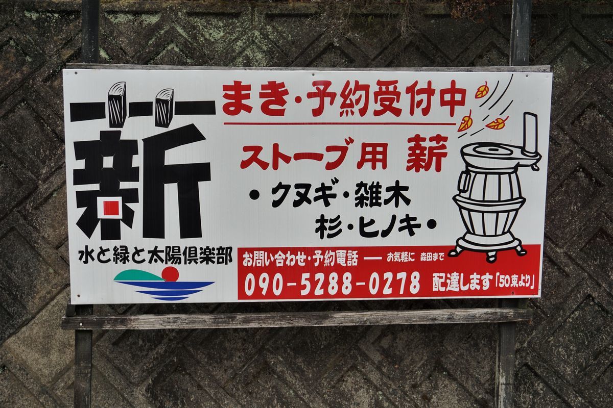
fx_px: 766
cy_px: 204
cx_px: 306
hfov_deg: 43.6
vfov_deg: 29.9
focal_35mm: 45
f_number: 5
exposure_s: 1/160
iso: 100
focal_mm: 30
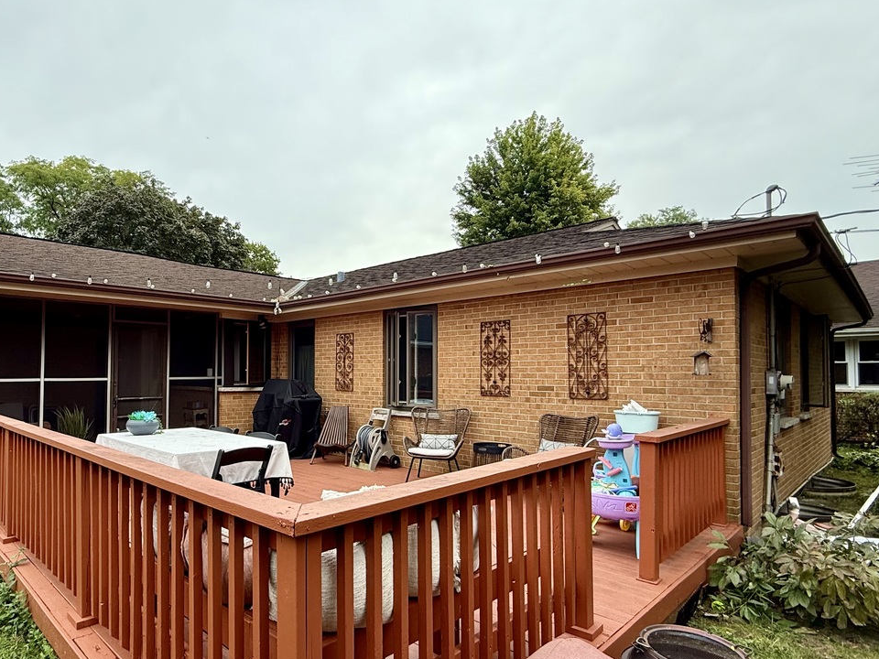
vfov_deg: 63.3
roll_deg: -0.1
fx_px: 533
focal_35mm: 21
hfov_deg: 77.2
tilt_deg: +3.3
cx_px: 317
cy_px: 360
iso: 50
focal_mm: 2.22
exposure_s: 1/465
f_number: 2.2
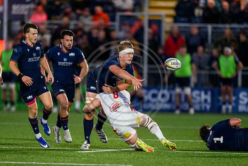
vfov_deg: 2.2
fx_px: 4293
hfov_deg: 3.3
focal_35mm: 623
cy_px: 86
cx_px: 111
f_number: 4
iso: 16000
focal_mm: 560
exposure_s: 1/800
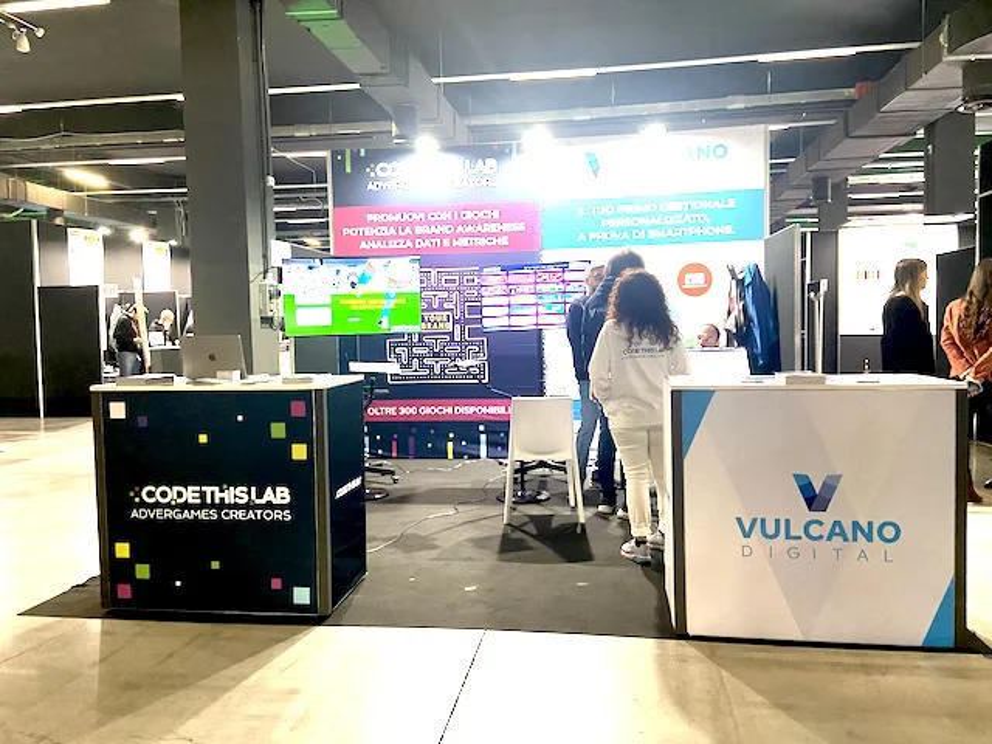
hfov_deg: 67.3
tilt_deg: -2.9
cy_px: 372
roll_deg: +1.7
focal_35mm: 26
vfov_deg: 53.1
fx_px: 745
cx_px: 496
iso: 320
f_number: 1.8
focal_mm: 4.25
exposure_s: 1/50
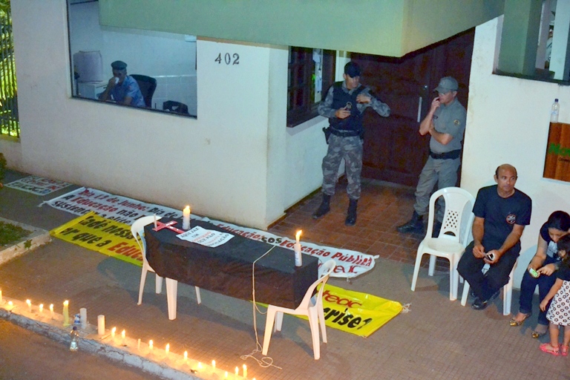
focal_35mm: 52
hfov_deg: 37.9
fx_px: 831
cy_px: 190
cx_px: 285
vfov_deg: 25.8
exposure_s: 1/60
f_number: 5
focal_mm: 35
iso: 3200
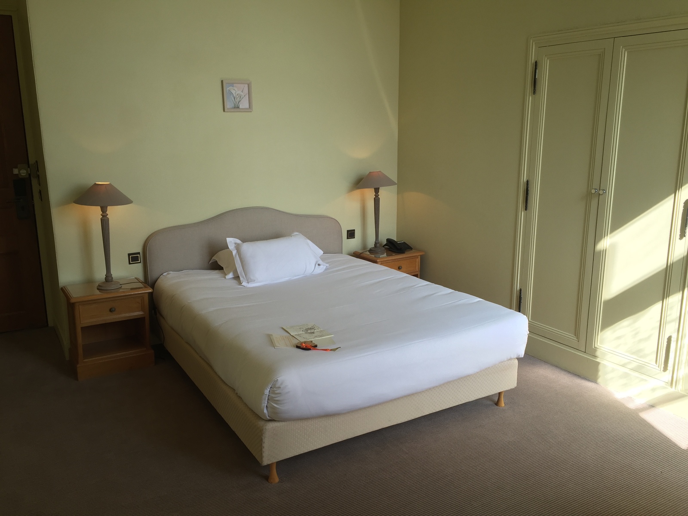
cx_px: 344
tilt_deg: -12.3
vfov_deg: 48.2
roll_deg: +0.8
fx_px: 576
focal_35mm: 29
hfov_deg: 61.7
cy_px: 258
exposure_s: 1/141
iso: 32
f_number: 2.2
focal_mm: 4.15
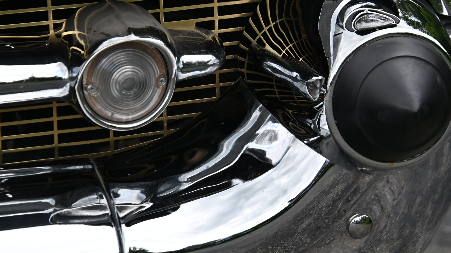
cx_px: 246
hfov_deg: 10.2
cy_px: 94
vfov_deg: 5.7
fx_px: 2531
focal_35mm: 212
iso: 450
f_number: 5.3
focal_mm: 109
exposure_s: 1/125
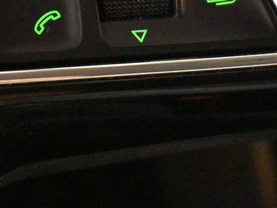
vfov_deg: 9.3
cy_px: -6
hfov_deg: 12.5
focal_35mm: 158
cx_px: 95
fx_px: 1264
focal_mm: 36
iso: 14400
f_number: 4.8
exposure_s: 1/60
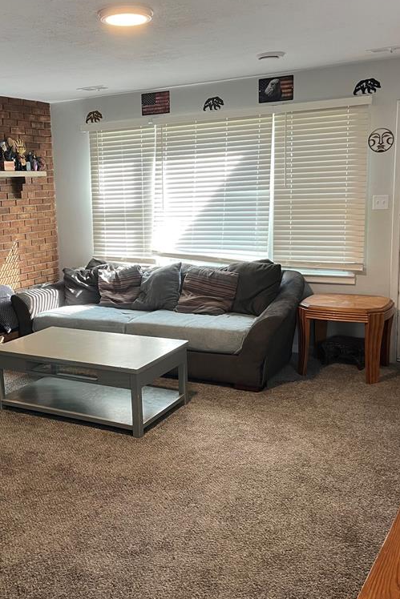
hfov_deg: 35.4
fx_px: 616
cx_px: 115
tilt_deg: -10.0
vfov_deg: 51.9
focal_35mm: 37
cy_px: 297
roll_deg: +2.5
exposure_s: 1/60
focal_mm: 5.1
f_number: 1.6
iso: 200
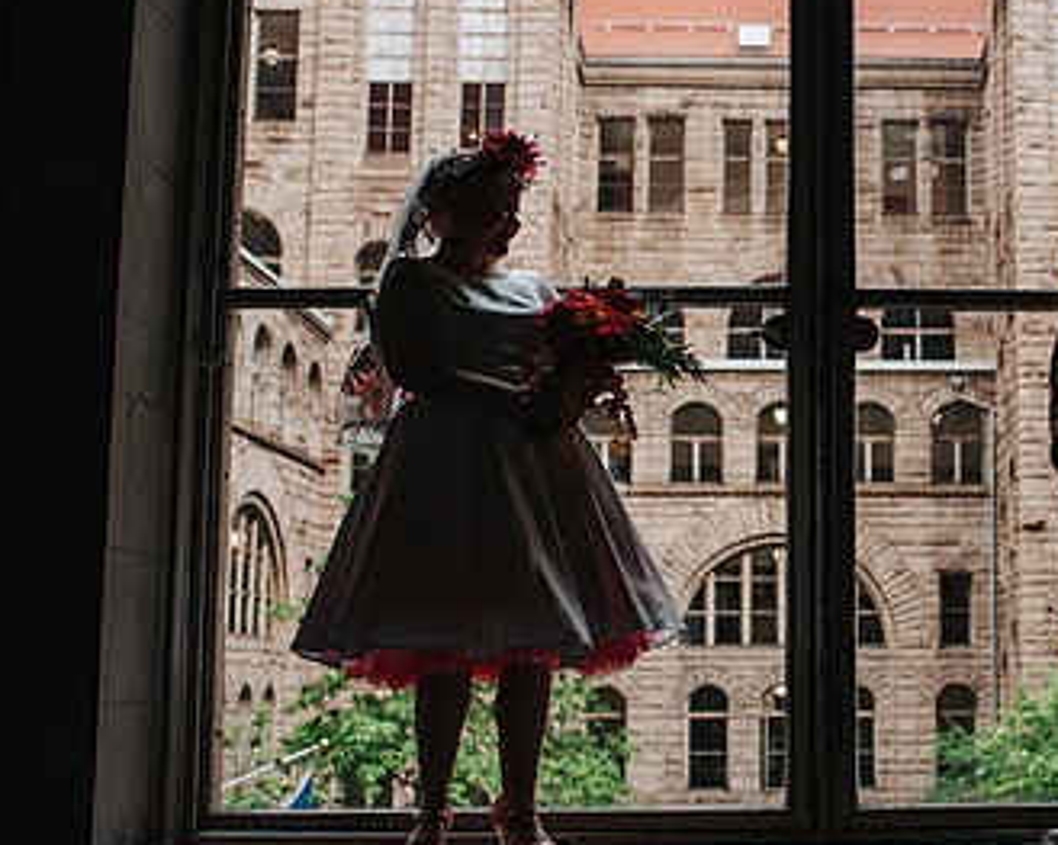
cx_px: 930
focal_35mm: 63
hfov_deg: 29.0
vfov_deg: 24.2
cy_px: 398
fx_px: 1972
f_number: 3.5
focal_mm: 35
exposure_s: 1/200
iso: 200
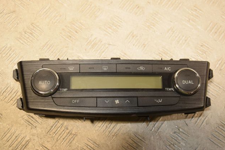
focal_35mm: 54
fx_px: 334
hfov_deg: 37.2
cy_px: 74
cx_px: 113
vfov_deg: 25.3
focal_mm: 35
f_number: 6.3
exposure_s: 1/200
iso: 800
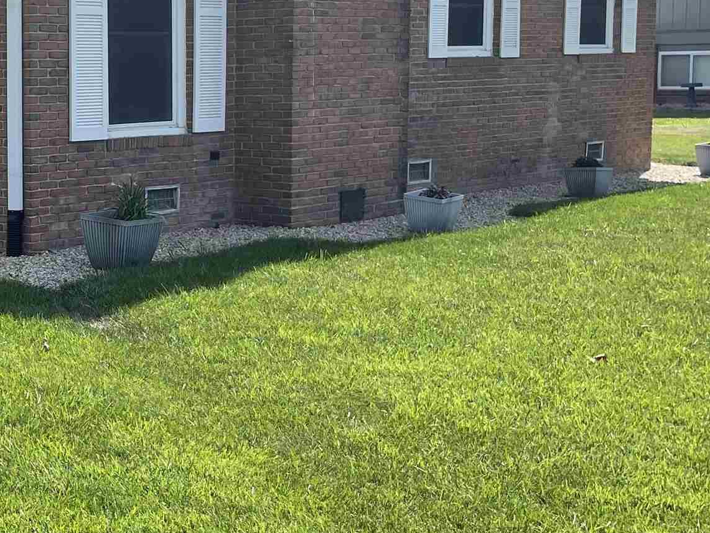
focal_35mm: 70
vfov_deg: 21.0
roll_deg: +0.5
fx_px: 1436
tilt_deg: -6.3
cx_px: -21
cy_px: 207
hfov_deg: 26.1
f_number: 1.6
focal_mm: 4.2
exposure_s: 1/1689
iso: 32
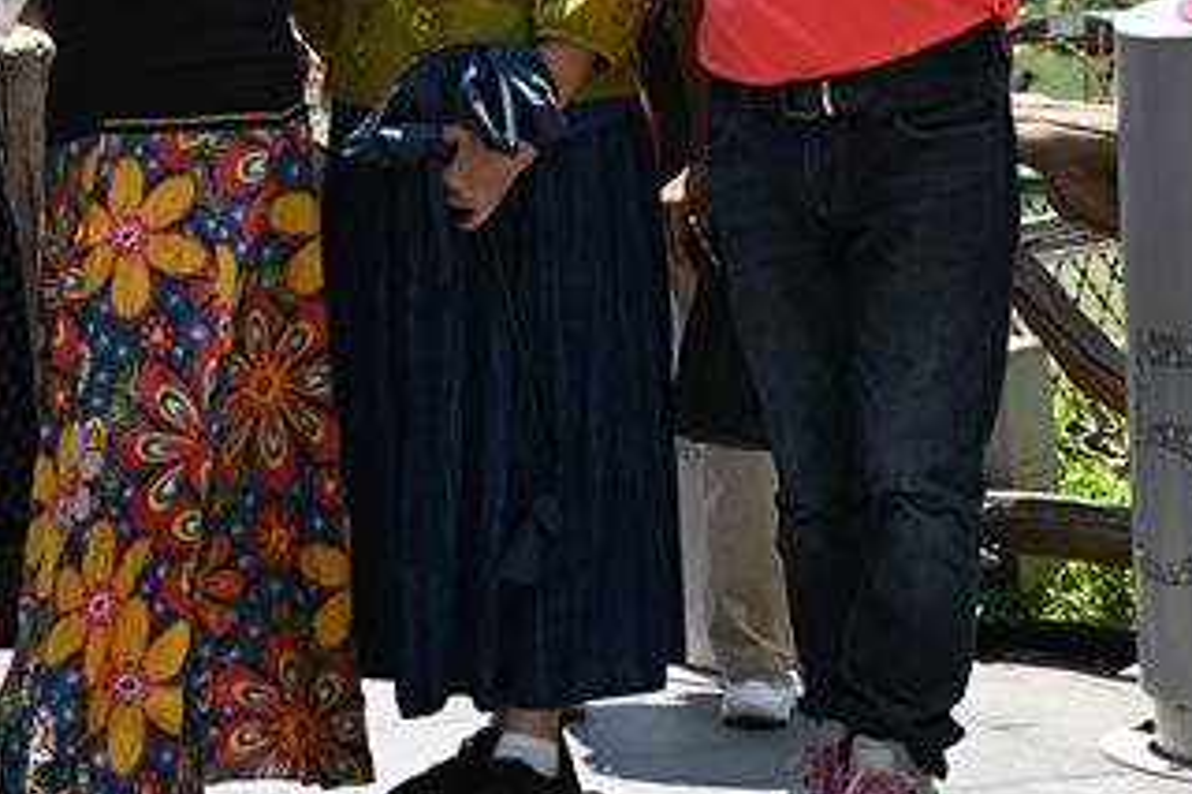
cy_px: 30
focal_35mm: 100
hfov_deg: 20.0
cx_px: 115
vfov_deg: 13.5
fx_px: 3309
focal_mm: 40
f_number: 5.6
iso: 100
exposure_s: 1/250
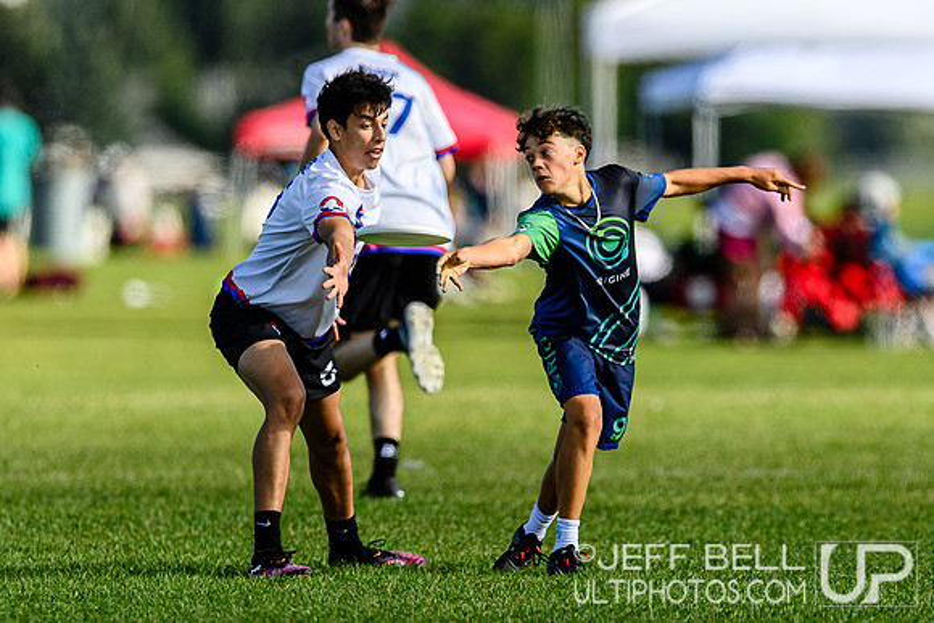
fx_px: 24426
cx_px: 598
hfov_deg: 2.2
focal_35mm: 941
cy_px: 305
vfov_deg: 1.5
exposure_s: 1/1600
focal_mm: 400
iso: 100
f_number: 3.2
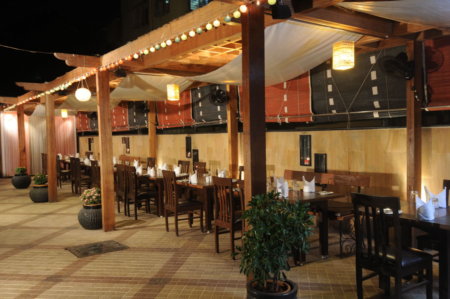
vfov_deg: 39.9
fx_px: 412
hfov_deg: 57.3
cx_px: 225
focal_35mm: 33
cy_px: 150
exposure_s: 1/2.5
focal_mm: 22
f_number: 8
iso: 500
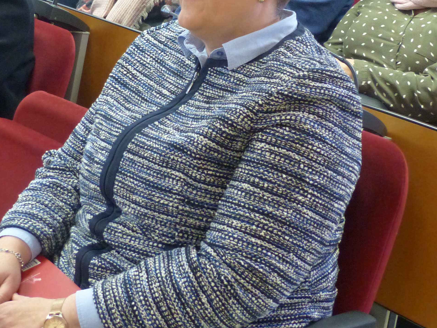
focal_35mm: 95
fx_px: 1199
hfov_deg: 20.6
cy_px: -1
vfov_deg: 15.3
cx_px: 183
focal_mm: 8.1
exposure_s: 1/40
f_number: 2.8
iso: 400
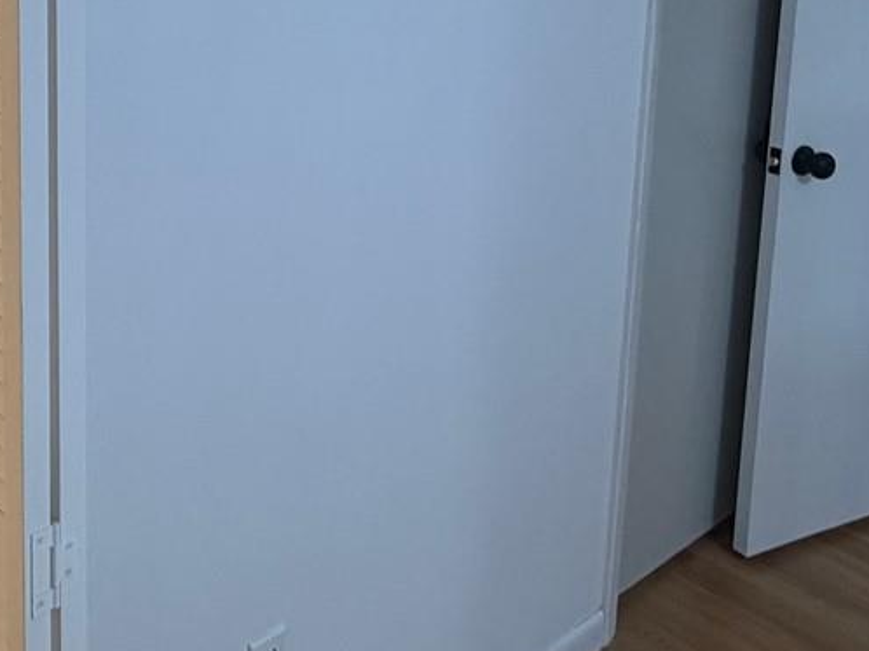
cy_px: 9
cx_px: 183
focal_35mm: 45
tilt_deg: -7.8
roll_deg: -1.0
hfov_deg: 40.5
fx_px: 1129
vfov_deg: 30.1
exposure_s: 1/60
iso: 200
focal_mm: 2.22
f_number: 2.2
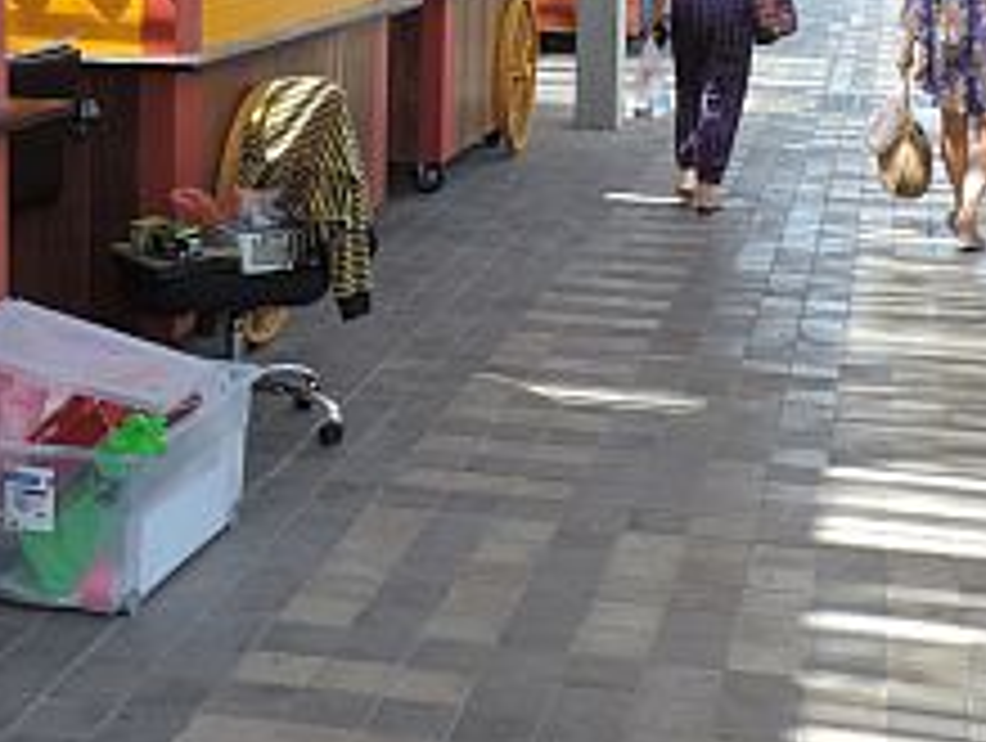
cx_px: 421
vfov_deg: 20.5
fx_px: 1997
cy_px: 34
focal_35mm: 70
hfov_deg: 27.7
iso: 80
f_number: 7.9
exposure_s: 1/20
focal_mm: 5.8
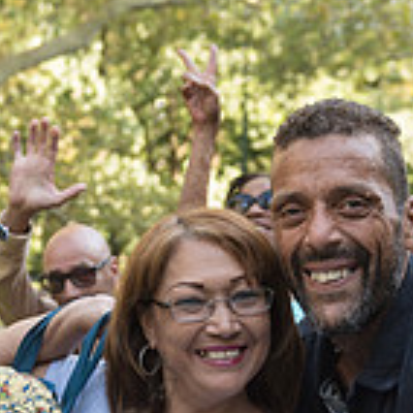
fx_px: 1363
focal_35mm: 101
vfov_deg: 16.9
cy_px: 400
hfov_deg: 17.2
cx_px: 160
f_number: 3.2
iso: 200
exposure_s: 1/160
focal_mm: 29
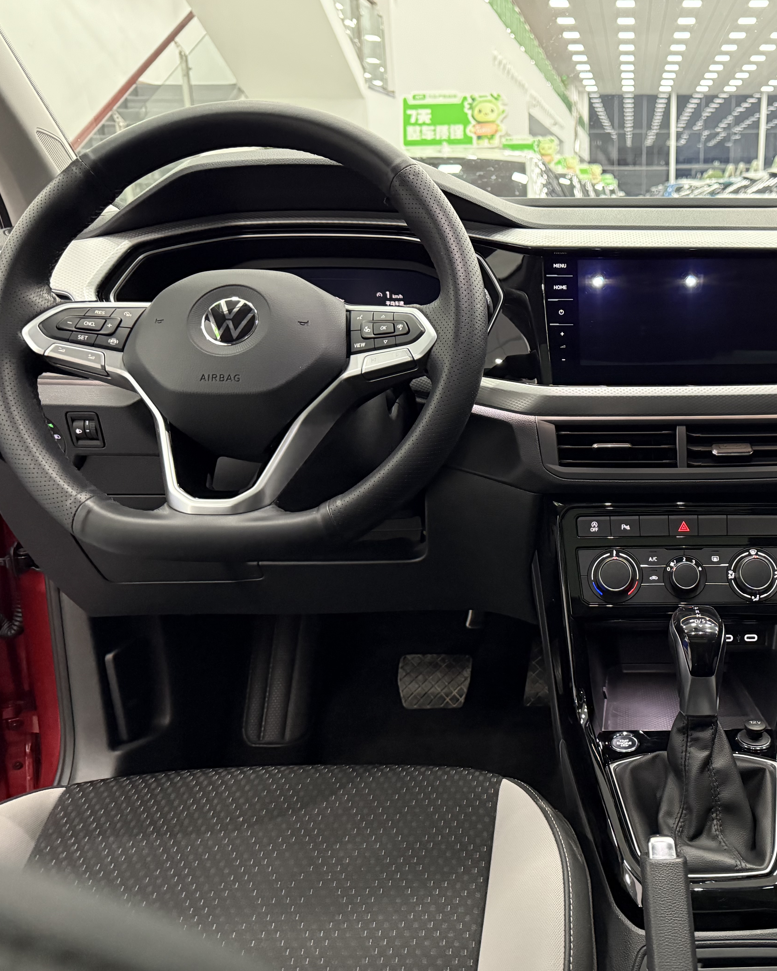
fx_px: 920
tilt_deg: -16.8
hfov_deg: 43.7
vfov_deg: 55.7
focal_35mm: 32
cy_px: 487
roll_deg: +0.0
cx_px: 616
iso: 1000
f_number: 1.78
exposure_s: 1/40
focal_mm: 6.76
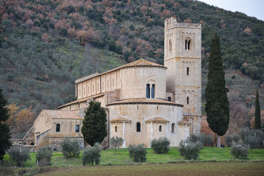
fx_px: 1155
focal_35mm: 158
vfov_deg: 8.7
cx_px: 132
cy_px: 88
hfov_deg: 13.0
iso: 250
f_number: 5.6
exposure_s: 1/125
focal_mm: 105
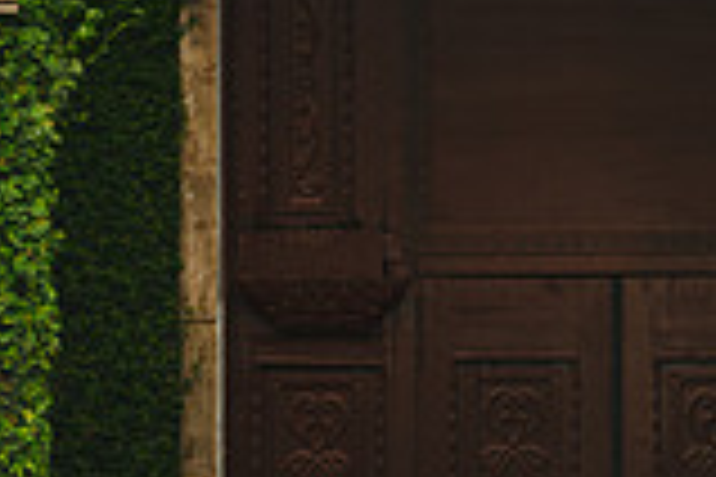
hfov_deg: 12.2
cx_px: 572
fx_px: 3341
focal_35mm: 168
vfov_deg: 8.0
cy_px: 778
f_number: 3.2
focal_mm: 46
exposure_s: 1/320
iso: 125
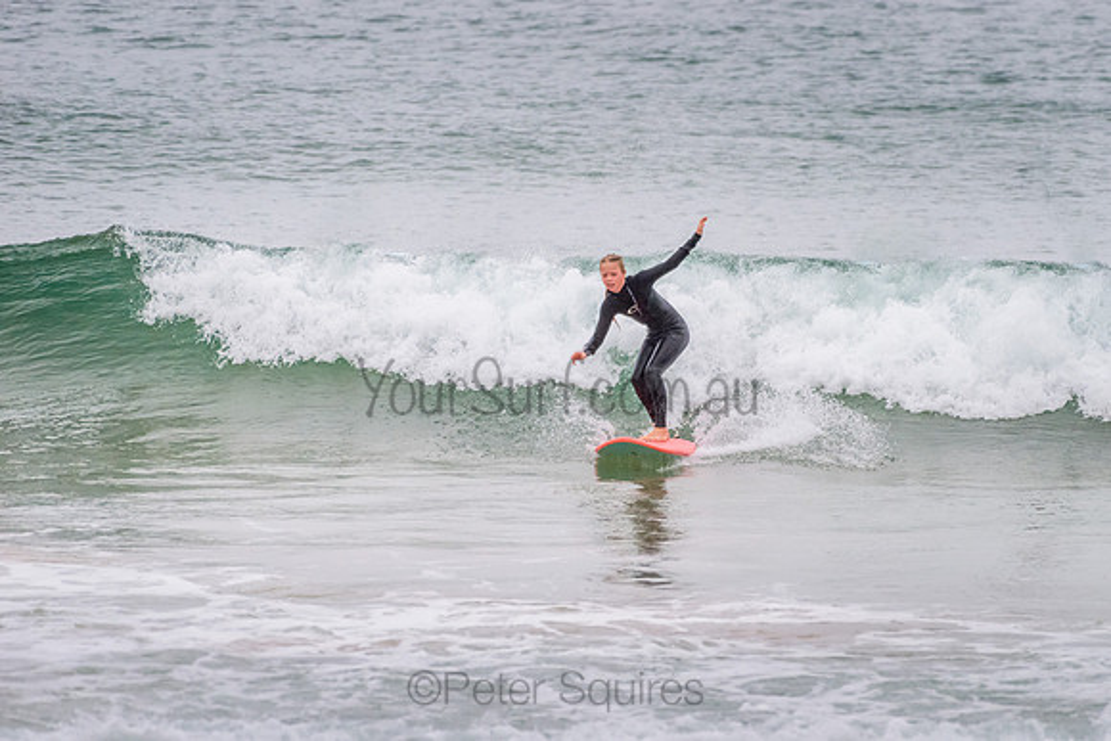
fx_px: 18932
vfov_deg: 2.2
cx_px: 681
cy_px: 370
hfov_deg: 3.4
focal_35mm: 613
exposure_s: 1/1000
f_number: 5.6
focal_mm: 500
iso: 900
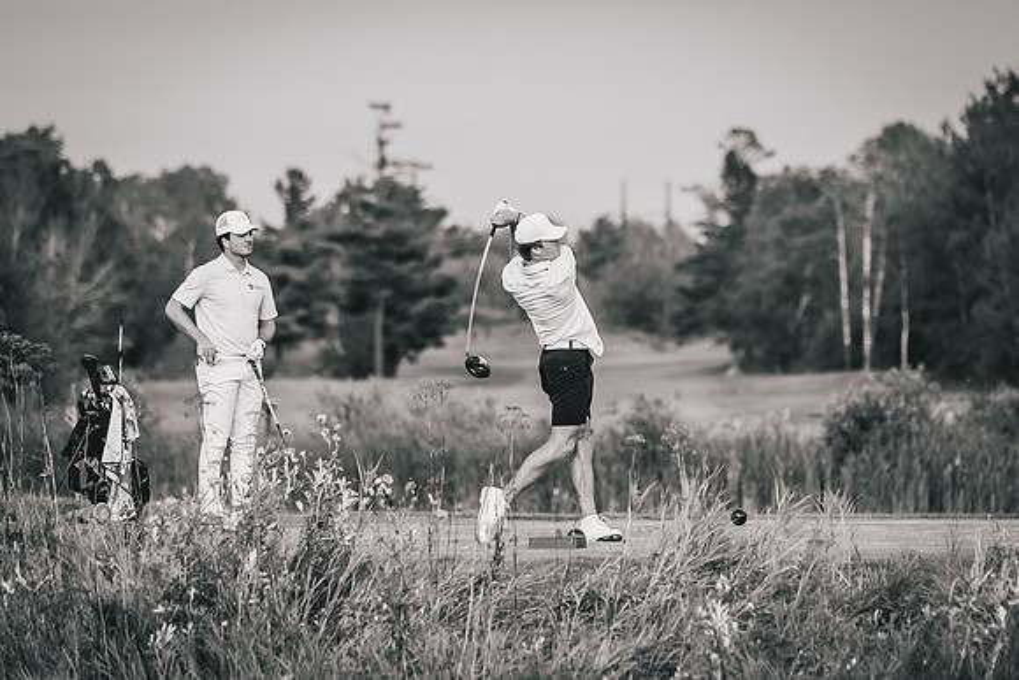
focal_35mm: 263
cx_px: 543
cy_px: 340
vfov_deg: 5.2
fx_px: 7443
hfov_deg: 7.8
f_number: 2.8
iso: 400
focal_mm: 150
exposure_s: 1/1250
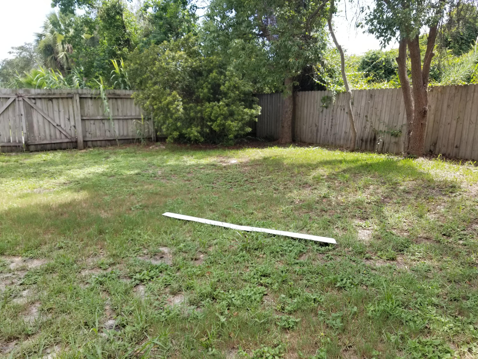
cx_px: 239
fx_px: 359
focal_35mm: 26
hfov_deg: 67.3
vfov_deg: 53.1
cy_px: 180
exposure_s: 1/594
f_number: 1.7
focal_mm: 4.3
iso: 50
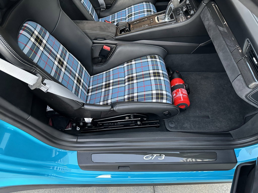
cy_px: 96
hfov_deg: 71.6
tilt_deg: -54.0
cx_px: 129
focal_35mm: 24
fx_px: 179
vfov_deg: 56.8
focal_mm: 6.86
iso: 500
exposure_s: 1/60
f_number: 1.78
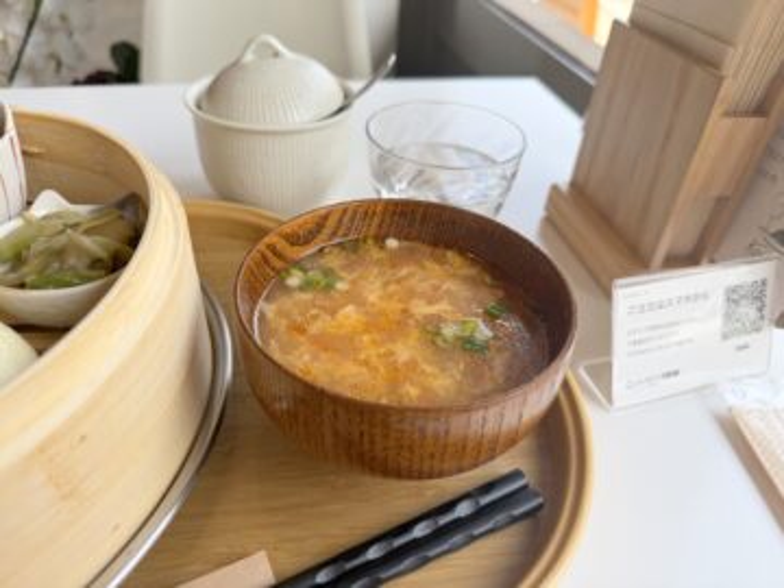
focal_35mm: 24
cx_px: 392
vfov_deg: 56.8
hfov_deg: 71.6
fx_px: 544
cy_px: 294
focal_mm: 6.76
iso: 80
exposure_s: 1/580
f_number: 1.78
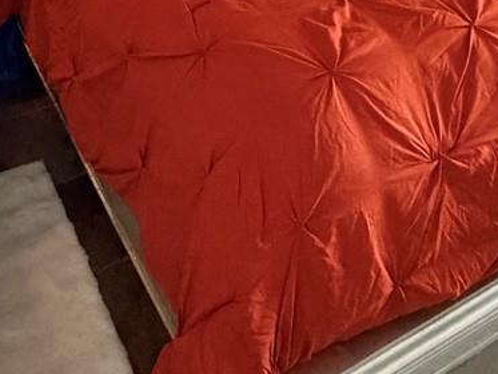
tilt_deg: -20.0
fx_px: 863
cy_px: -211
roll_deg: +1.0
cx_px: 311
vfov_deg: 20.4
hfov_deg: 32.0
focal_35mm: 60
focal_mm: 2.22
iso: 1250
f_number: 2.2
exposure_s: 1/60
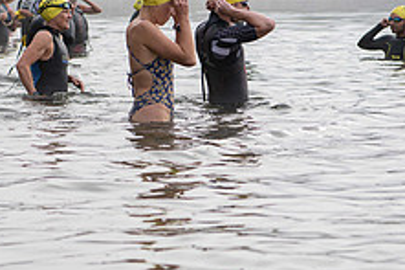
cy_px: 120
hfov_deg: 11.2
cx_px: 169
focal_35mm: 184
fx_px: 2068
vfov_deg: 7.5
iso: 320
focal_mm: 70
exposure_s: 1/1250
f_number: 4
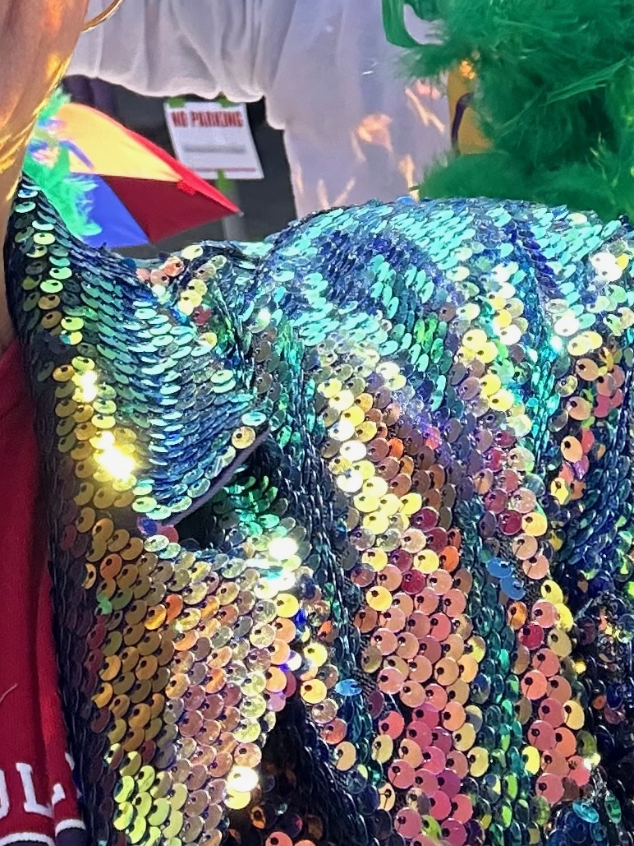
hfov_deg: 16.4
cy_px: -392
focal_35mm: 90
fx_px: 2197
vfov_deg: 19.3
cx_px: 217
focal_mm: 2.69
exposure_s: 1/334
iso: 25
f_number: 1.9
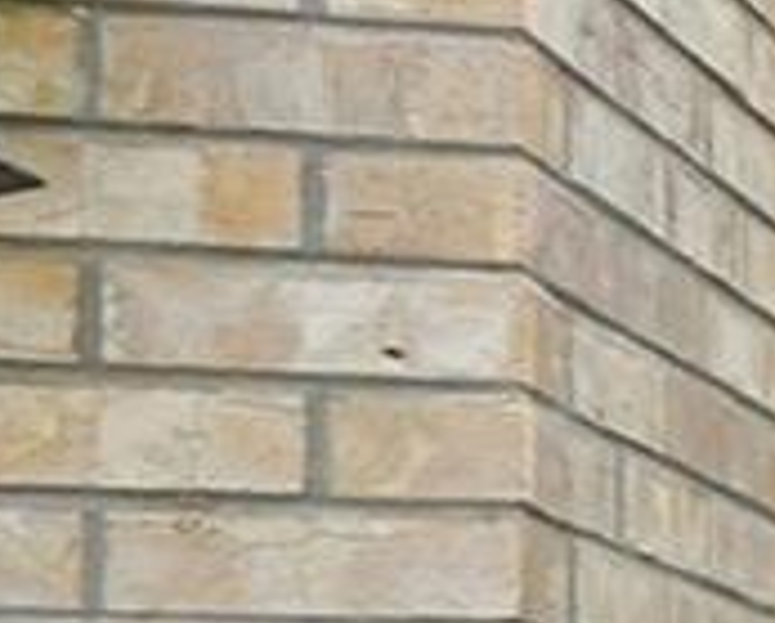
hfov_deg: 7.3
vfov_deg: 9.4
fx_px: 3584
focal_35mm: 156
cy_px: 1165
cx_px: 3405
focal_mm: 12
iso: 100
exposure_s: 1/40
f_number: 8
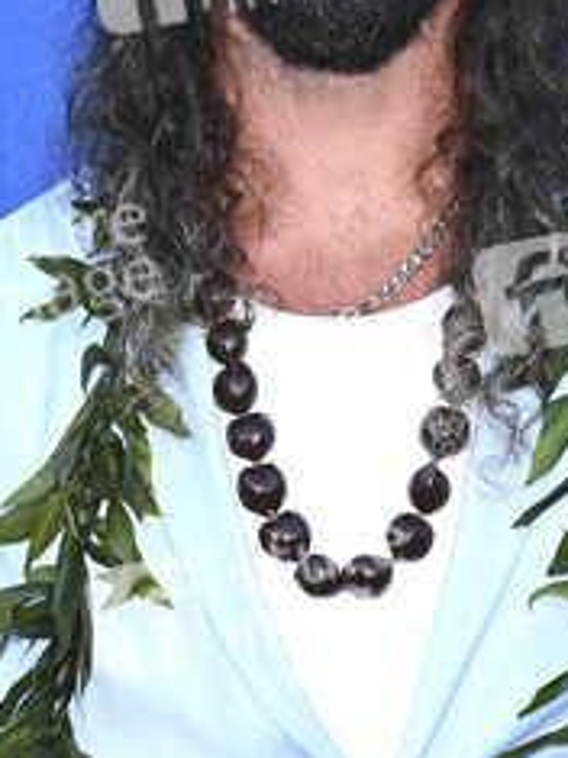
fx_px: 4051
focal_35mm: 185
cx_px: 345
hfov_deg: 8.0
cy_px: 119
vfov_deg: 10.7
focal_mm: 113
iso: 800
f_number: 6.3
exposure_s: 1/250
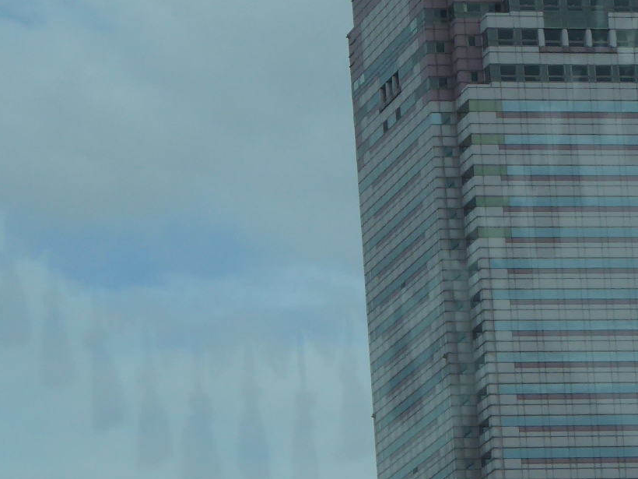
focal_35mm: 334
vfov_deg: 4.5
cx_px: 557
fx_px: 6156
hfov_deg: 5.9
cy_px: 227
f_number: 5
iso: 100
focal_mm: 17.5
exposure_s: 1/640
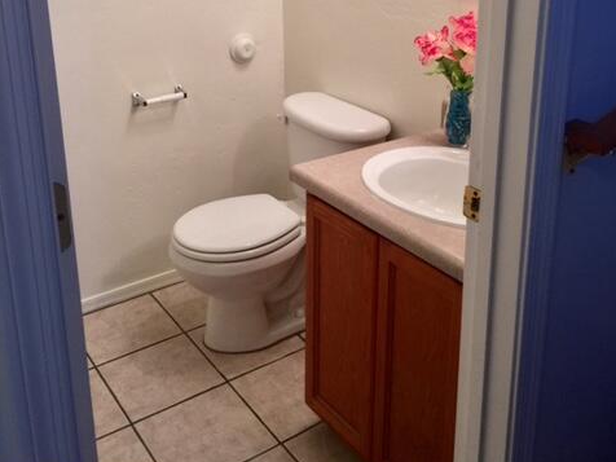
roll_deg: +1.4
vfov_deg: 35.8
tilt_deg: -16.8
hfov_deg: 47.9
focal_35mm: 39
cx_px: 308
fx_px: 694
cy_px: 102
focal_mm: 4.15
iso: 32
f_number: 2.2
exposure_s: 1/40
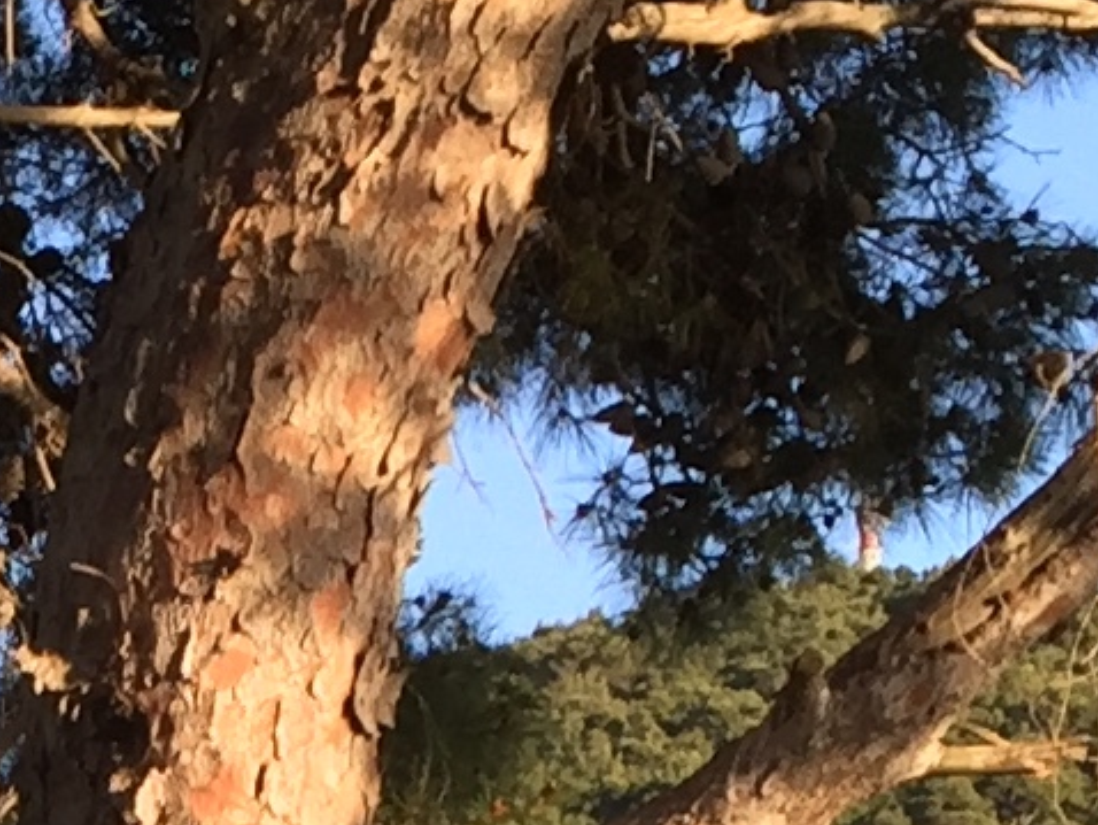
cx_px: -641
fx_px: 6284
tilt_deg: -0.7
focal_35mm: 198
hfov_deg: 9.6
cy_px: 2411
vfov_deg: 6.8
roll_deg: +0.4
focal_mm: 4.15
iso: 32
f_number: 2.2
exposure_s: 1/476
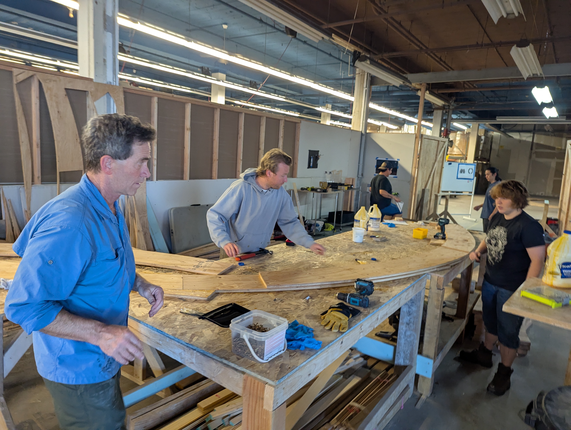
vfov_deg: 56.9
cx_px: 286
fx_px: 396
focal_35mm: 24
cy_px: 215
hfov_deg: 71.5
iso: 295
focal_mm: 6.81
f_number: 1.85
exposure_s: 1/61
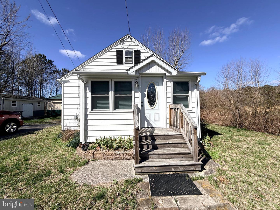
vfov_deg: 85.7
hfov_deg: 102.1
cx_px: 140
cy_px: 105
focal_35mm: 14
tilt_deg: +0.8
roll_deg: +0.6
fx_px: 113
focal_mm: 2.22
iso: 20
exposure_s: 1/1235
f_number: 2.2
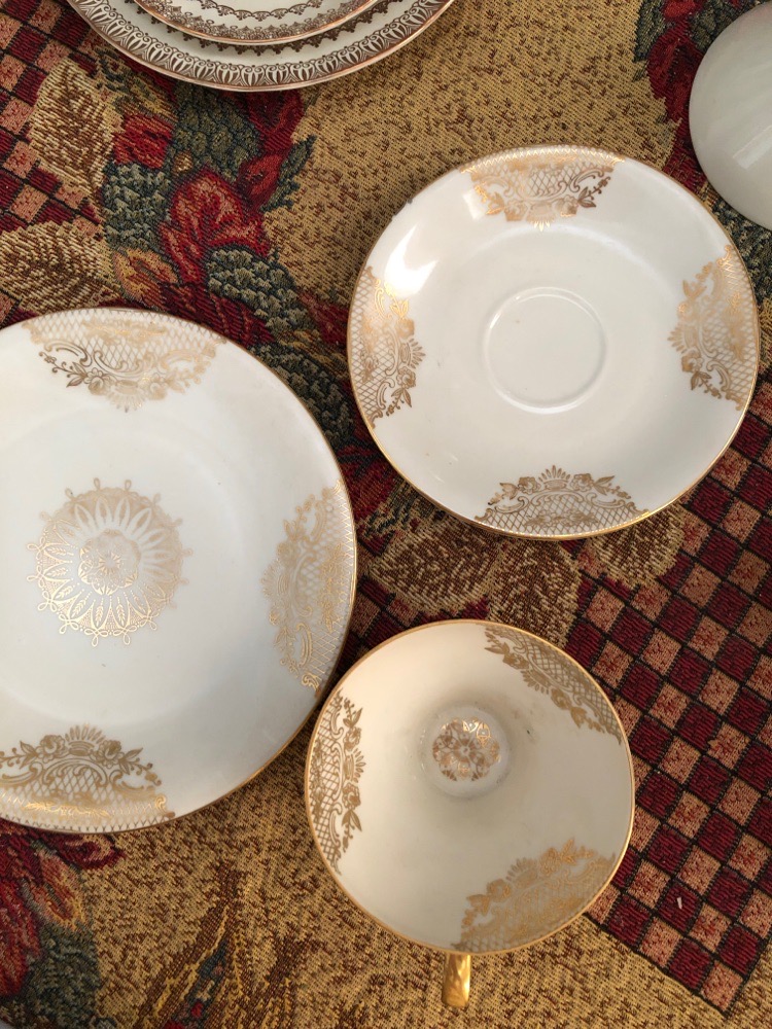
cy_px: 514
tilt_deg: -82.7
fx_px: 833
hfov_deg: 49.7
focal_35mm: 28
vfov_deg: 63.4
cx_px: 386
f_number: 1.8
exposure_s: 1/9
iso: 100
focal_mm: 3.99
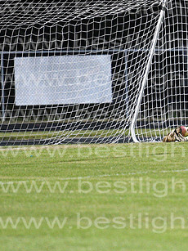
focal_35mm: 545
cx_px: 184
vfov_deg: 3.6
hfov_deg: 2.7
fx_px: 3949
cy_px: 98
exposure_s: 1/800
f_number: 2.8
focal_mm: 200
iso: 10000
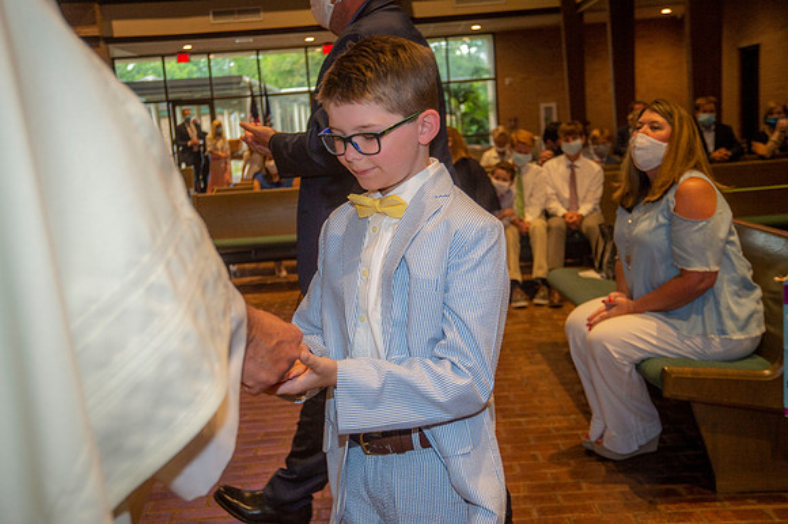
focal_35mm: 45
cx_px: 394
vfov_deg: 29.8
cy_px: 262
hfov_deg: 43.6
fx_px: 984
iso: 1600
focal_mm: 45
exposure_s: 1/200
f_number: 5.6
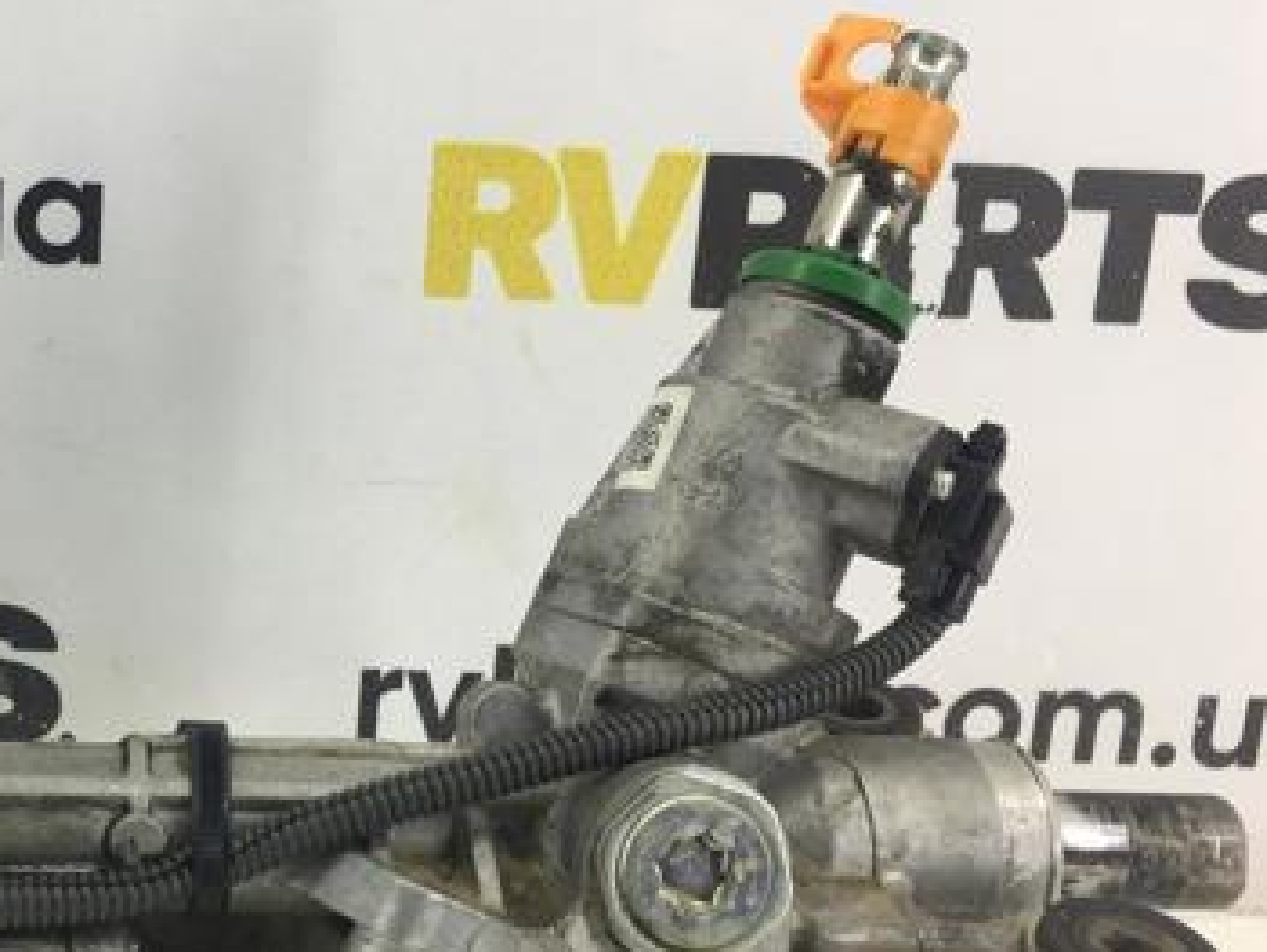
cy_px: 568
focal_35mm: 53
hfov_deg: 34.6
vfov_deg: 27.5
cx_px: 192
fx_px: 1941
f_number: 2.2
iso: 32
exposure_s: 1/50
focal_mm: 4.15
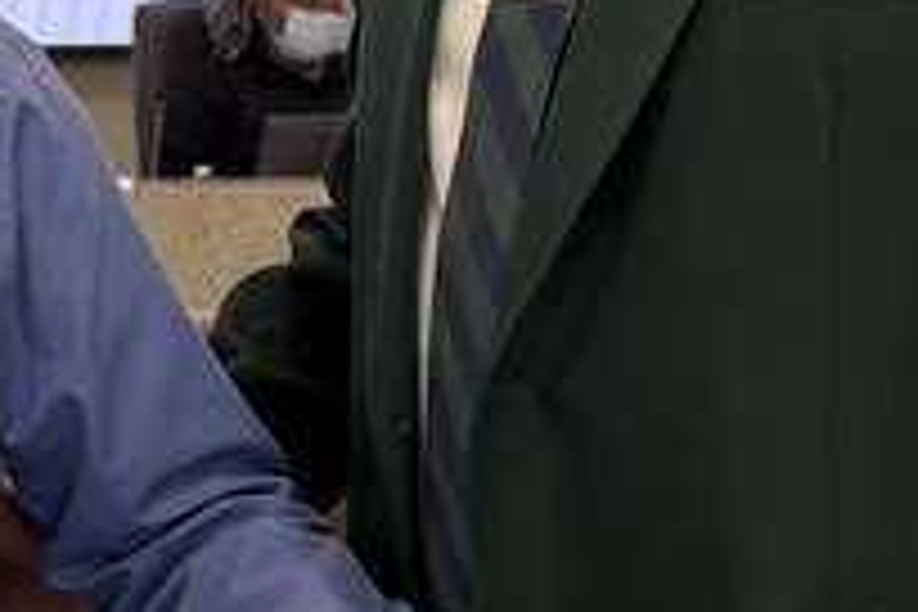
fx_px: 3187
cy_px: 378
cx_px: -302
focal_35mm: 125
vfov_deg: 11.0
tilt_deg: -9.0
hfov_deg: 15.5
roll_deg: +0.7
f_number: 1.78
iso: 125
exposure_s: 1/127
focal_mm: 6.76
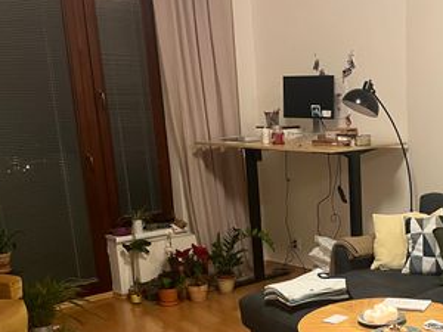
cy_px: 277
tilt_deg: -14.9
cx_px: 419
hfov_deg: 34.3
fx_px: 665
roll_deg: +0.5
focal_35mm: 52
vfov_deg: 27.3
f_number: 1.6
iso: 400
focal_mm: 5.1
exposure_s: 1/50
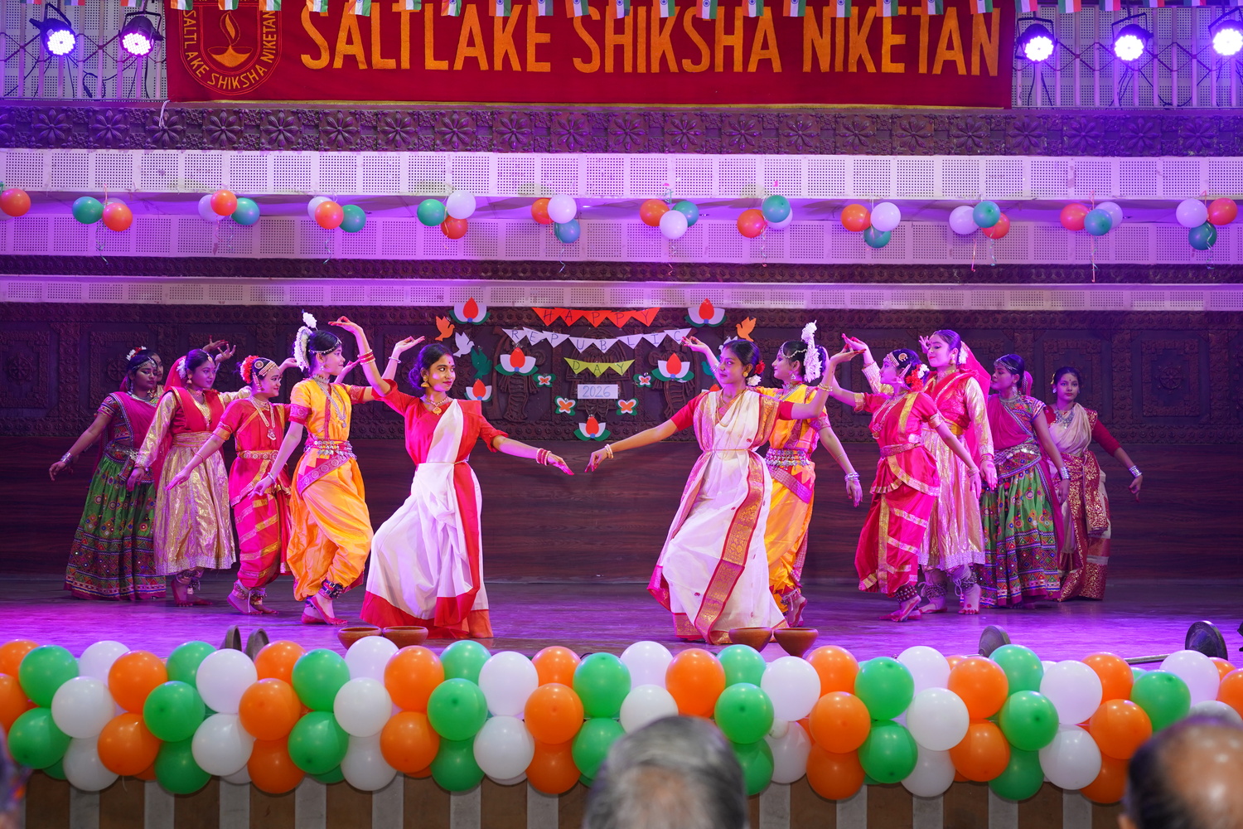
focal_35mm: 44
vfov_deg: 30.5
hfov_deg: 44.5
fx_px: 1519
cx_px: 622
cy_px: 414
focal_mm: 44
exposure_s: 1/100
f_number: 4.5
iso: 1000
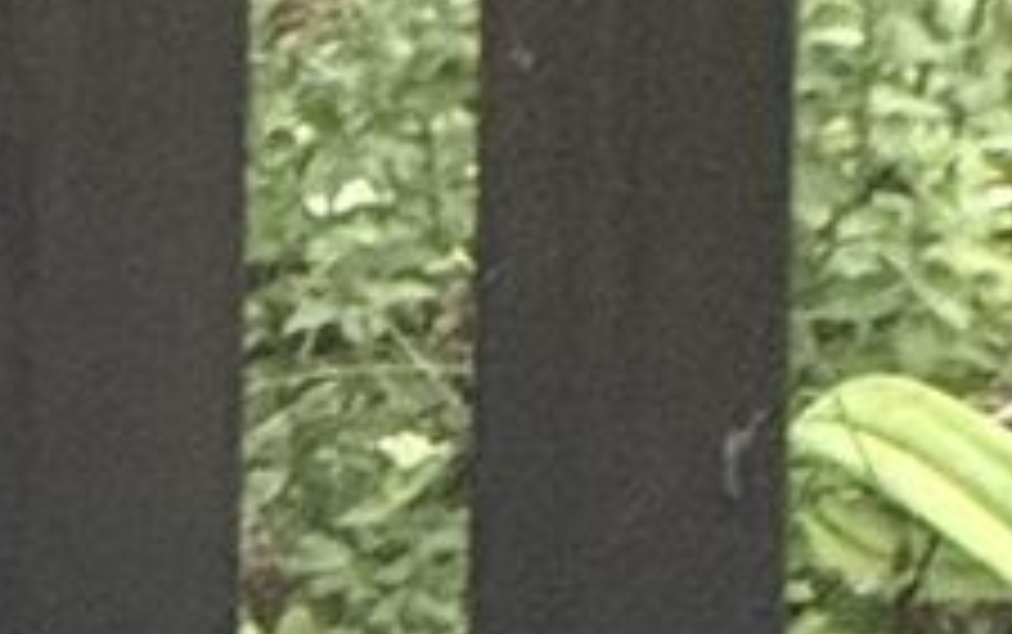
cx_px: -994
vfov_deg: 1.0
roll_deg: -1.6
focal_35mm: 1303
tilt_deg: -10.2
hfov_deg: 1.6
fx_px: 35964
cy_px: -2370
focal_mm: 15.66
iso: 400
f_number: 2.8
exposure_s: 1/60
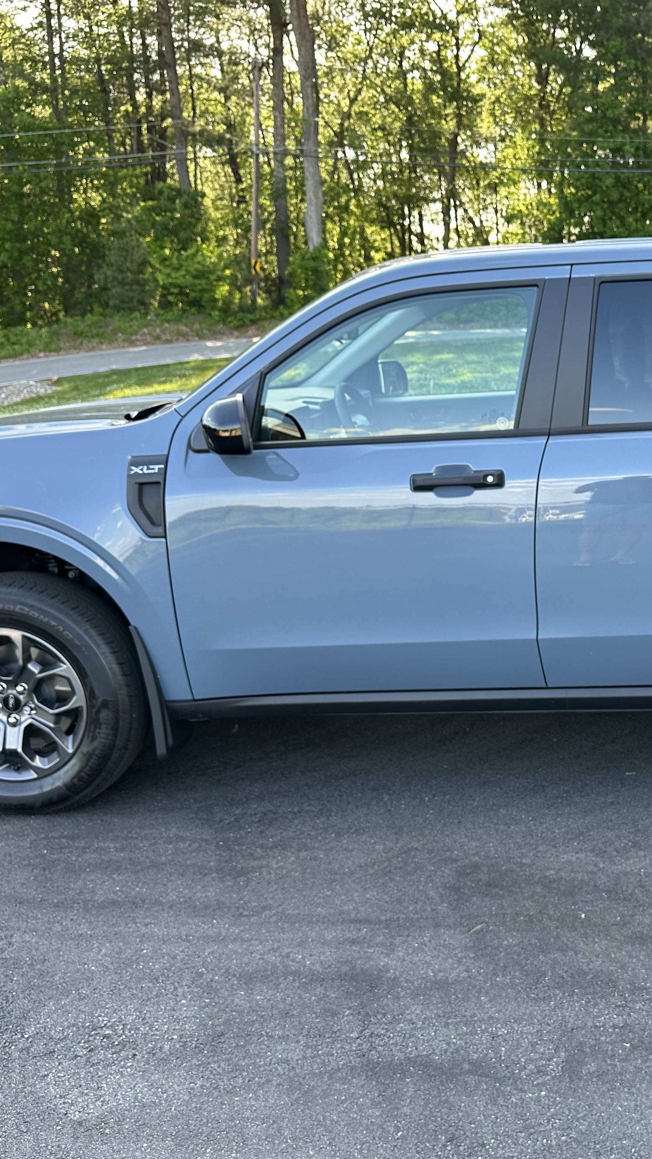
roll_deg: -2.3
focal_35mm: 38
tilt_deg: -13.3
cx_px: 582
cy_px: 584
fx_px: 1168
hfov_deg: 29.9
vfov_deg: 52.8
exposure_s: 1/257
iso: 80
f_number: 1.78
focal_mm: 6.86
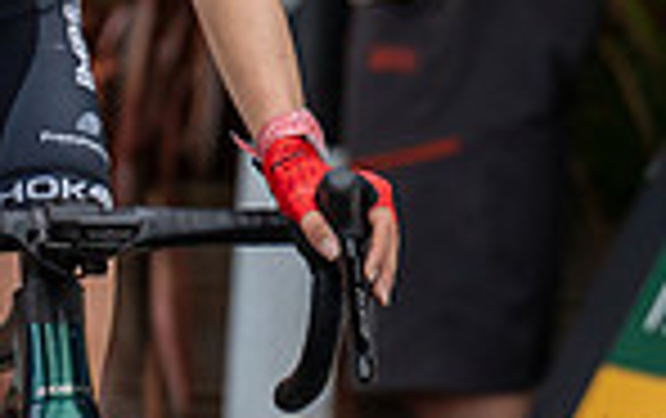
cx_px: 135
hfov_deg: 2.6
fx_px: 14524
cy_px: -335
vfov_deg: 1.6
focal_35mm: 799
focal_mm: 200
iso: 1000
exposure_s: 1/800
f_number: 2.8
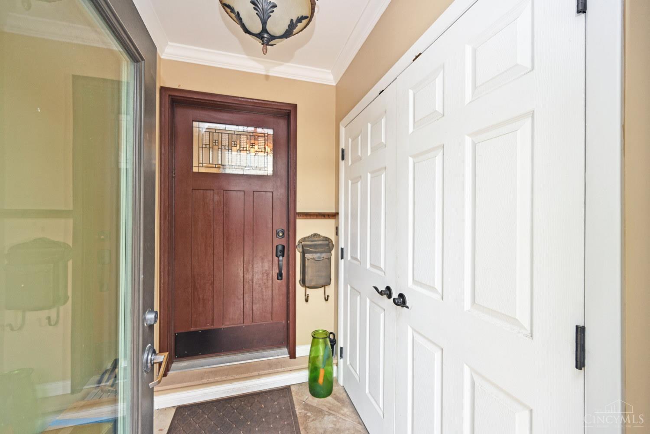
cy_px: 217
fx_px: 253
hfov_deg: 104.3
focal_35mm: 14
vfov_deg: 81.2
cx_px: 325
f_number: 4
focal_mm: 14
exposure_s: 1/60
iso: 250
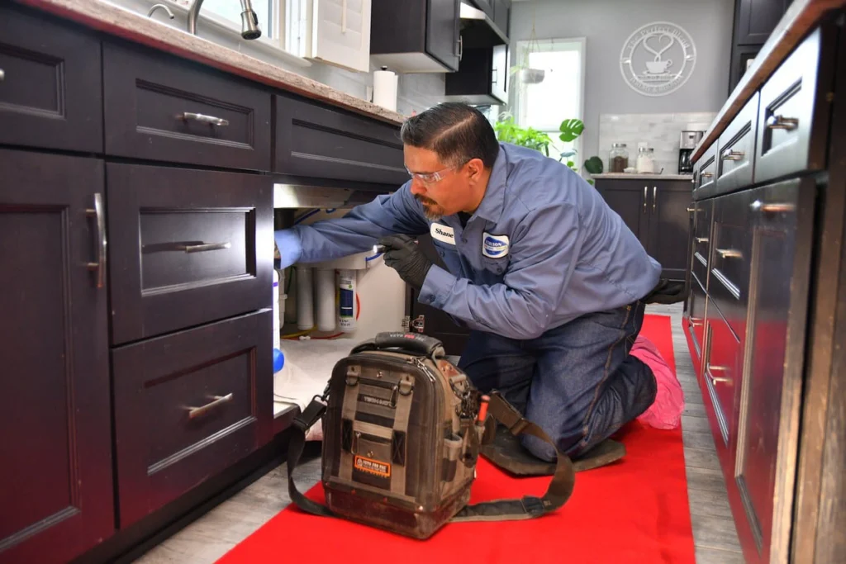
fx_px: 705
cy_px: 282
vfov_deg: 43.6
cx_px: 423
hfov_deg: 61.9
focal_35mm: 30
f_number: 2.8
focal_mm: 20
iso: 500
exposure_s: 1/250
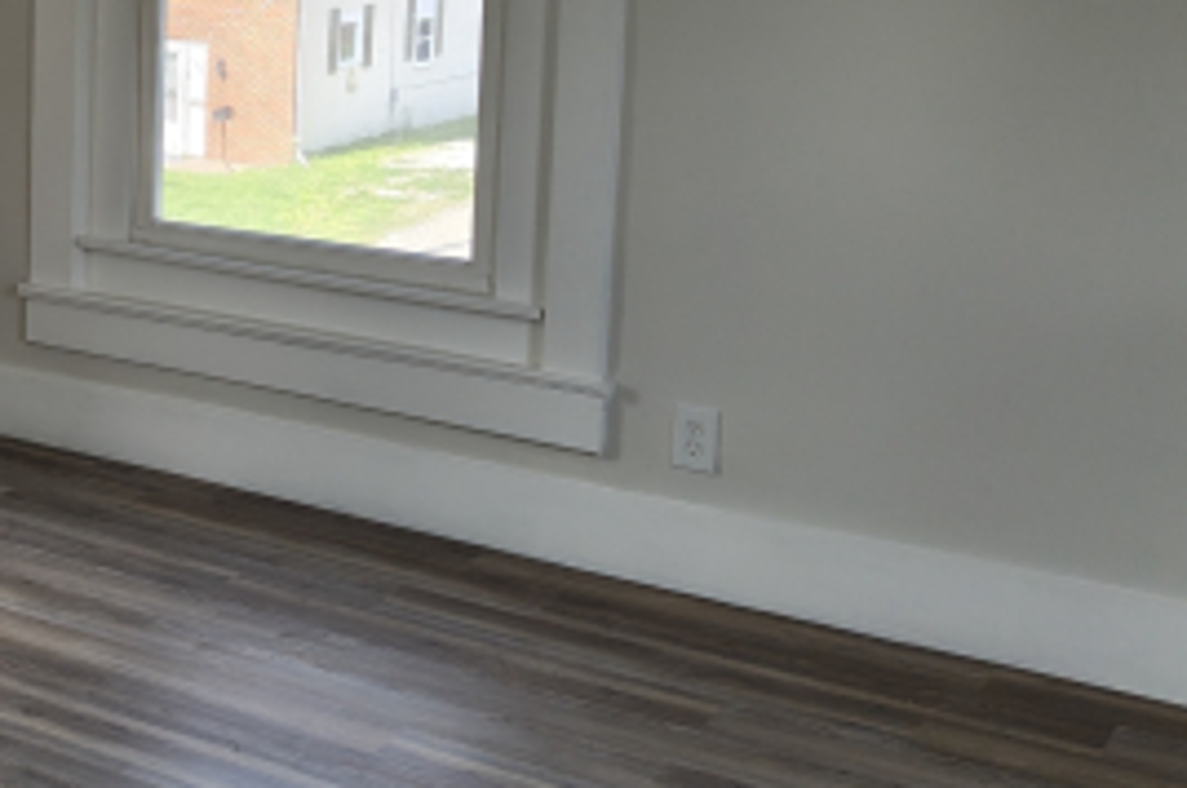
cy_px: 71
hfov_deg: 28.4
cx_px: -217
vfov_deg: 21.4
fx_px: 2042
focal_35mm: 62
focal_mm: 5.56
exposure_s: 1/155
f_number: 1.88
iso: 50
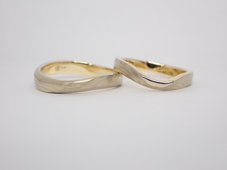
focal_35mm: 77
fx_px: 505
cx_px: 114
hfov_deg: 25.3
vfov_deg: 19.1
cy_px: 85
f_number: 4.1
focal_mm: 13.65
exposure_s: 1/100
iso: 200
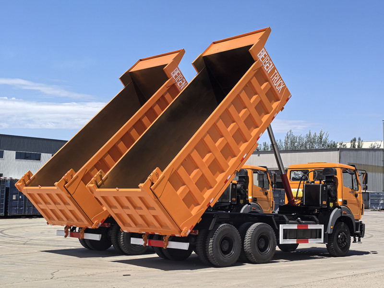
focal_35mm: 49
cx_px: 192
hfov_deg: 38.9
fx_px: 544
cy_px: 144
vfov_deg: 29.7
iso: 50
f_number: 2
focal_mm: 5.75
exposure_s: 1/3175
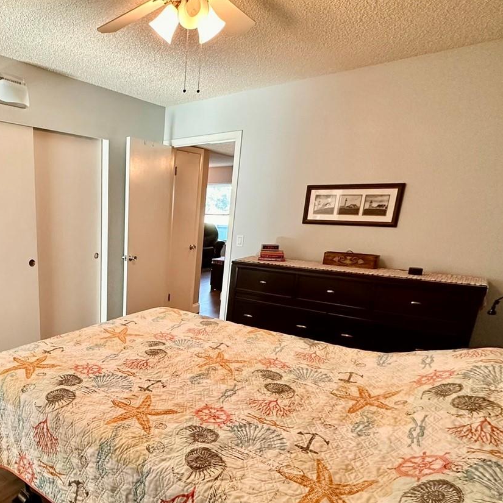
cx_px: 101
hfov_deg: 59.9
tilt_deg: -15.4
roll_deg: -0.5
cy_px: 315
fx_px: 395
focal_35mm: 24
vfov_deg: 64.1
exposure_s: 1/60
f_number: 2.2
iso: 250
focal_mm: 2.22
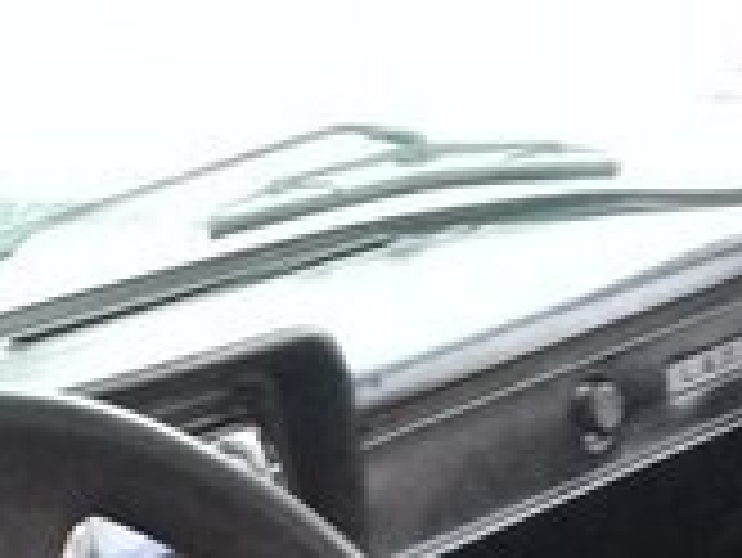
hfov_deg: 15.3
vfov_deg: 10.9
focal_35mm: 124
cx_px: -139
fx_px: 2660
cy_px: 1100
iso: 200
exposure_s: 1/25
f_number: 2.2
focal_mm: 3.3
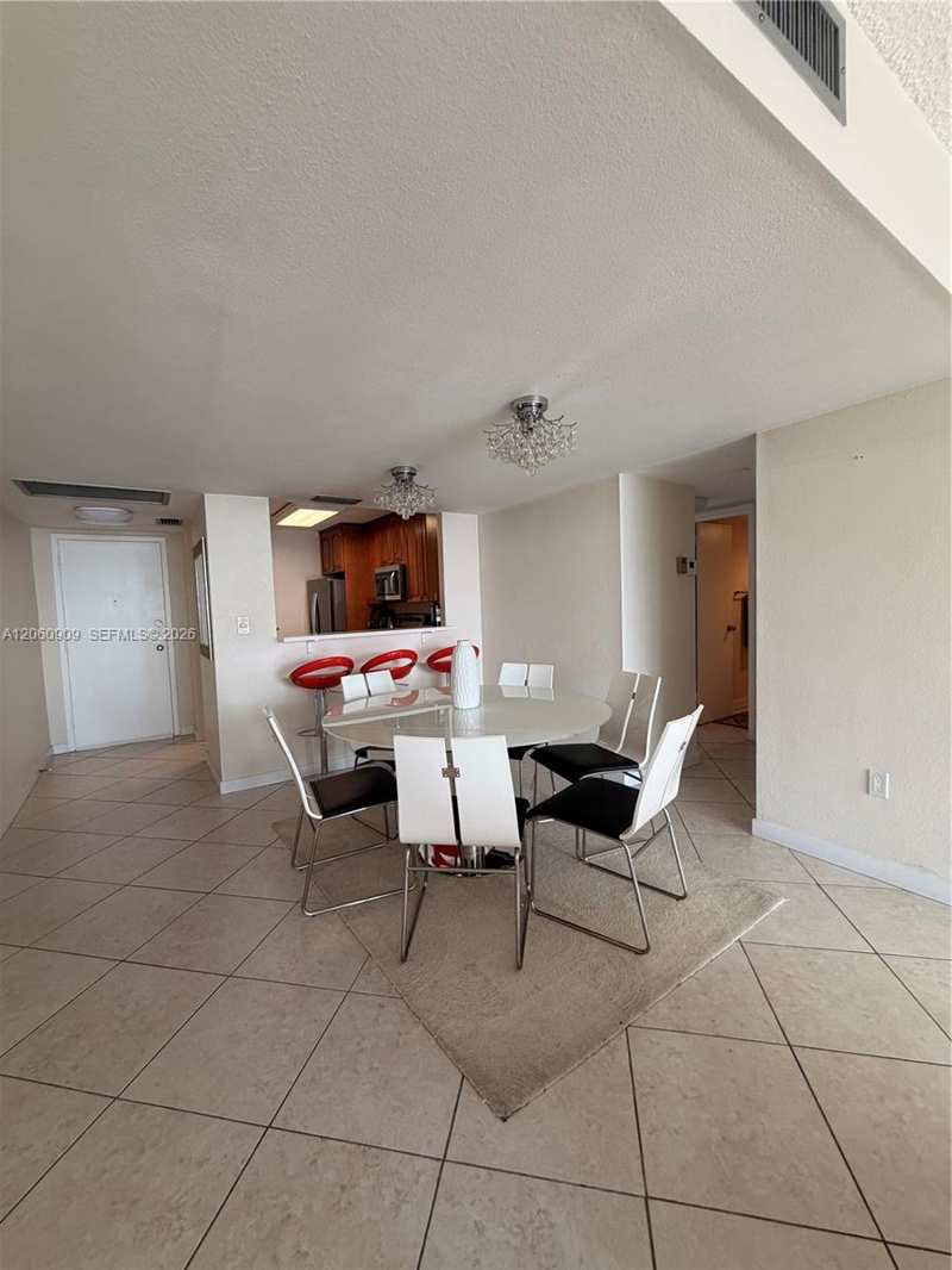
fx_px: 513
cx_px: 476
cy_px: 635
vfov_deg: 102.1
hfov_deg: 85.7
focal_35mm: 14
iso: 160
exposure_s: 1/120
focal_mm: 2.22
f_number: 2.2
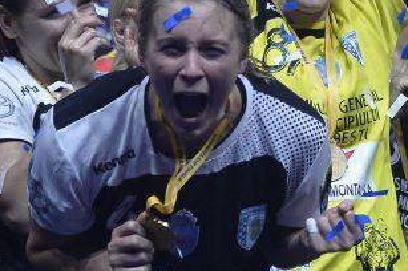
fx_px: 3102
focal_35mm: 274
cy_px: -25
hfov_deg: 7.3
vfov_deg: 5.0
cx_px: 686
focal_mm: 70
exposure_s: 1/1000
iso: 2000
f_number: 3.5
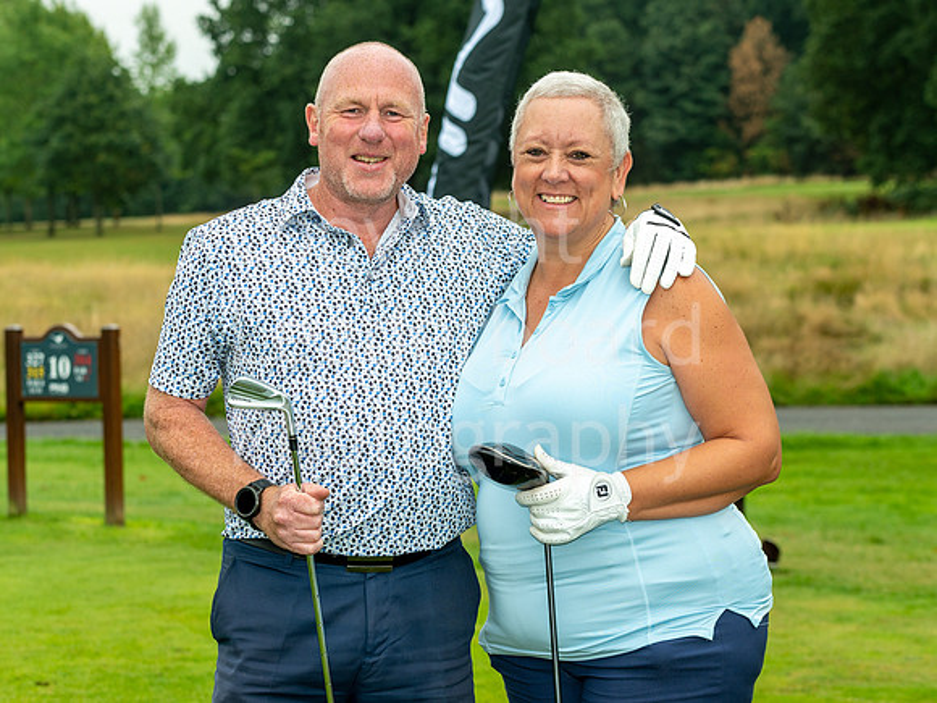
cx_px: 481
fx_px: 2596
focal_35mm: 96
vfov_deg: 15.4
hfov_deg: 20.5
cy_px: 333
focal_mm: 70
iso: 200
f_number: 5.6
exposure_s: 1/160
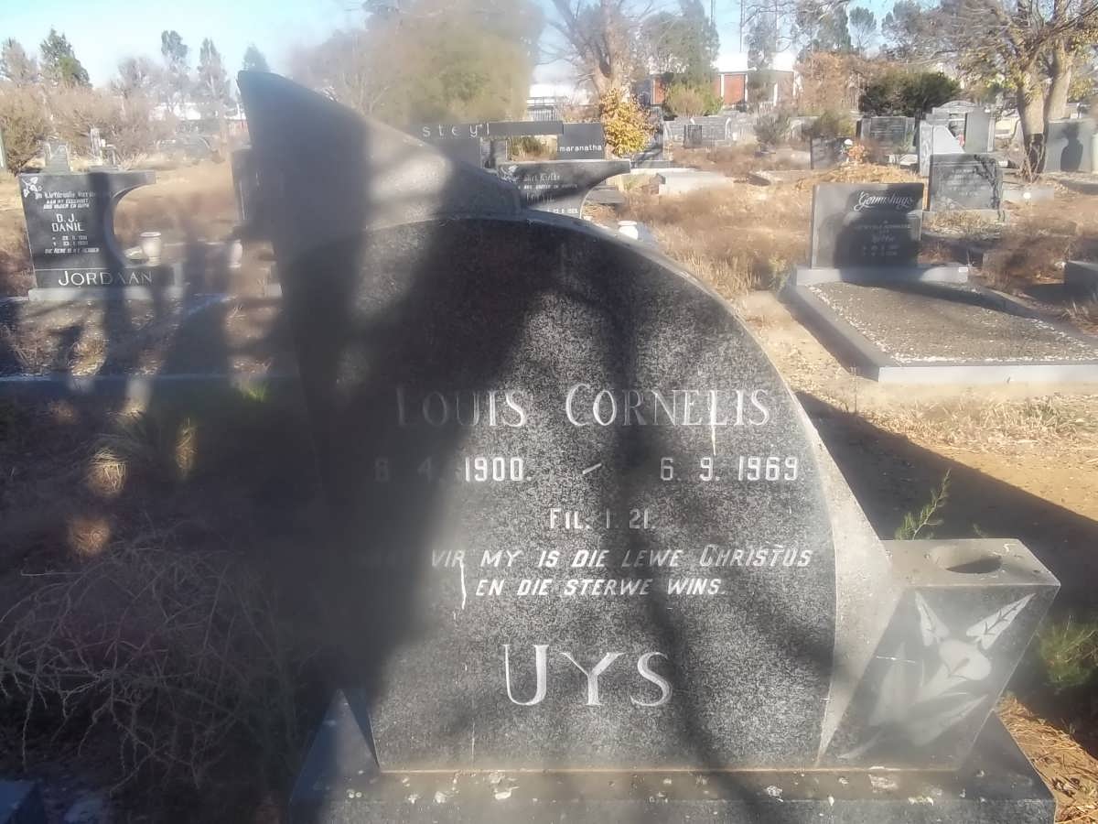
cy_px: 412
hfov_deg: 56.8
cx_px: 549
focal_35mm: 32
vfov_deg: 44.2
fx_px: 1015
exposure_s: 1/160
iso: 80
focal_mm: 5.7
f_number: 5.5
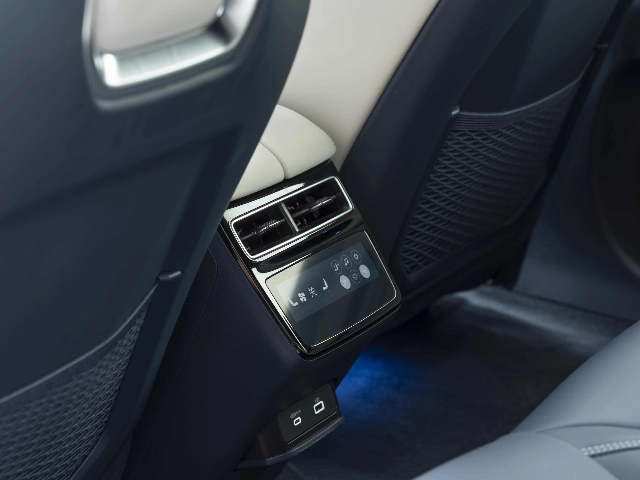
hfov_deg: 22.5
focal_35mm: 87
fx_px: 1609
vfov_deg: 17.0
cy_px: 240
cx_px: 320
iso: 100
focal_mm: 110
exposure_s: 5
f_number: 8
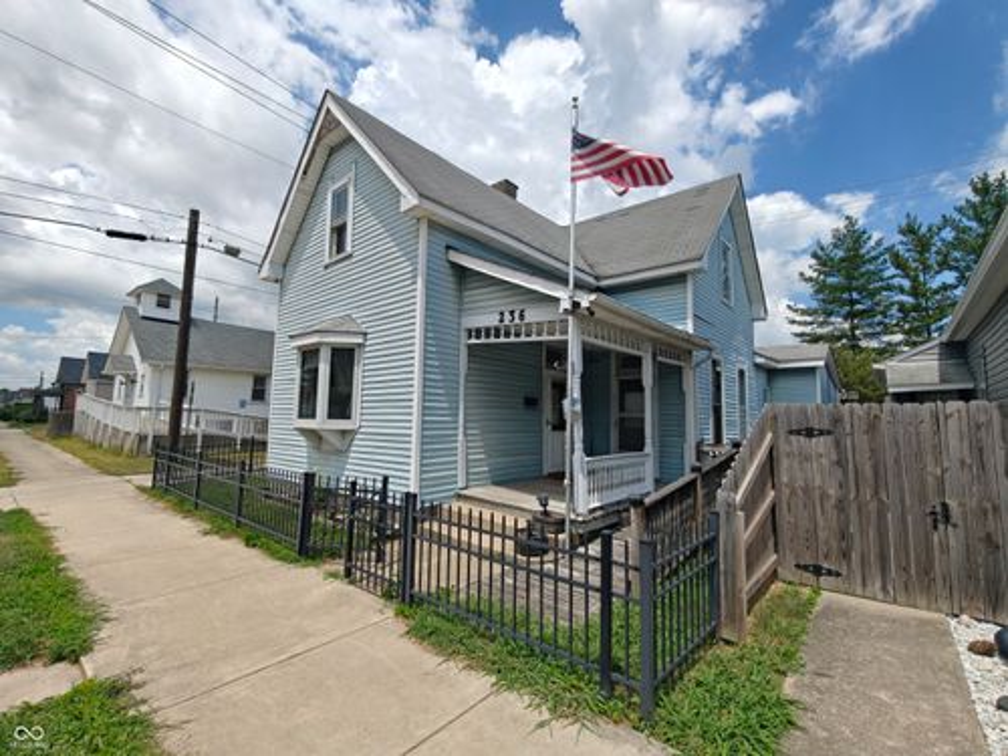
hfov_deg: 98.2
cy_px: 378
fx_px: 437
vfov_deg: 81.7
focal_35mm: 15
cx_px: 504
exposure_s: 1/1482
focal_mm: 2.3
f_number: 2
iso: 50
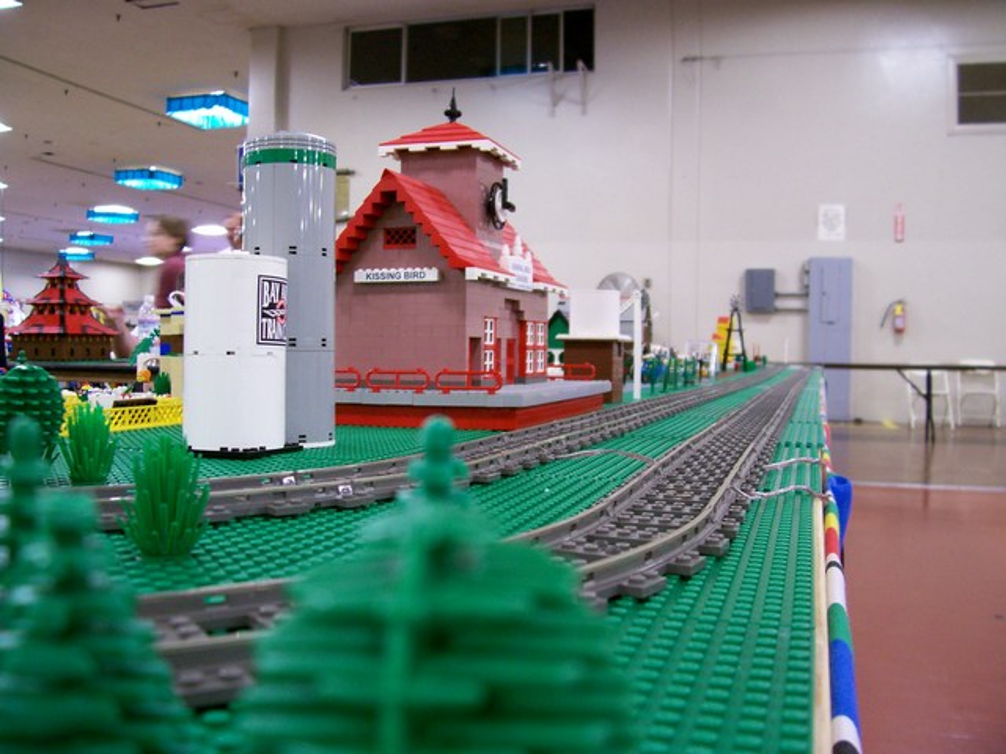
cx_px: 503
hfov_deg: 54.0
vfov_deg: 41.8
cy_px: 377
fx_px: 988
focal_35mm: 34
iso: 160
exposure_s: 1/8
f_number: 2.7
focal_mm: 5.6
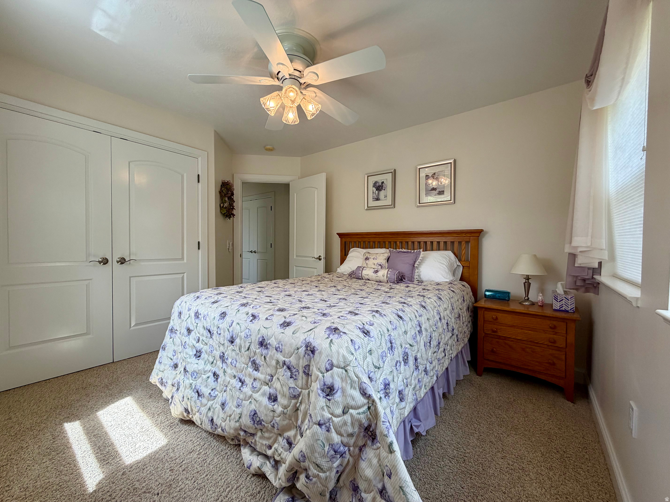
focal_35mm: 14
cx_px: 335
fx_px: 271
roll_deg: -0.7
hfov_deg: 102.1
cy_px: 251
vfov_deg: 85.7
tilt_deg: -1.1
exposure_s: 1/120
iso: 64
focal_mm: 2.22
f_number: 2.2
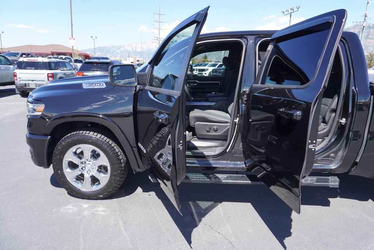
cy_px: 125
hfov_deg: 73.7
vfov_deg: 53.2
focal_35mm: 24
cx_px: 187
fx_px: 249
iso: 100
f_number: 5.6
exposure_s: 1/125
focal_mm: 16
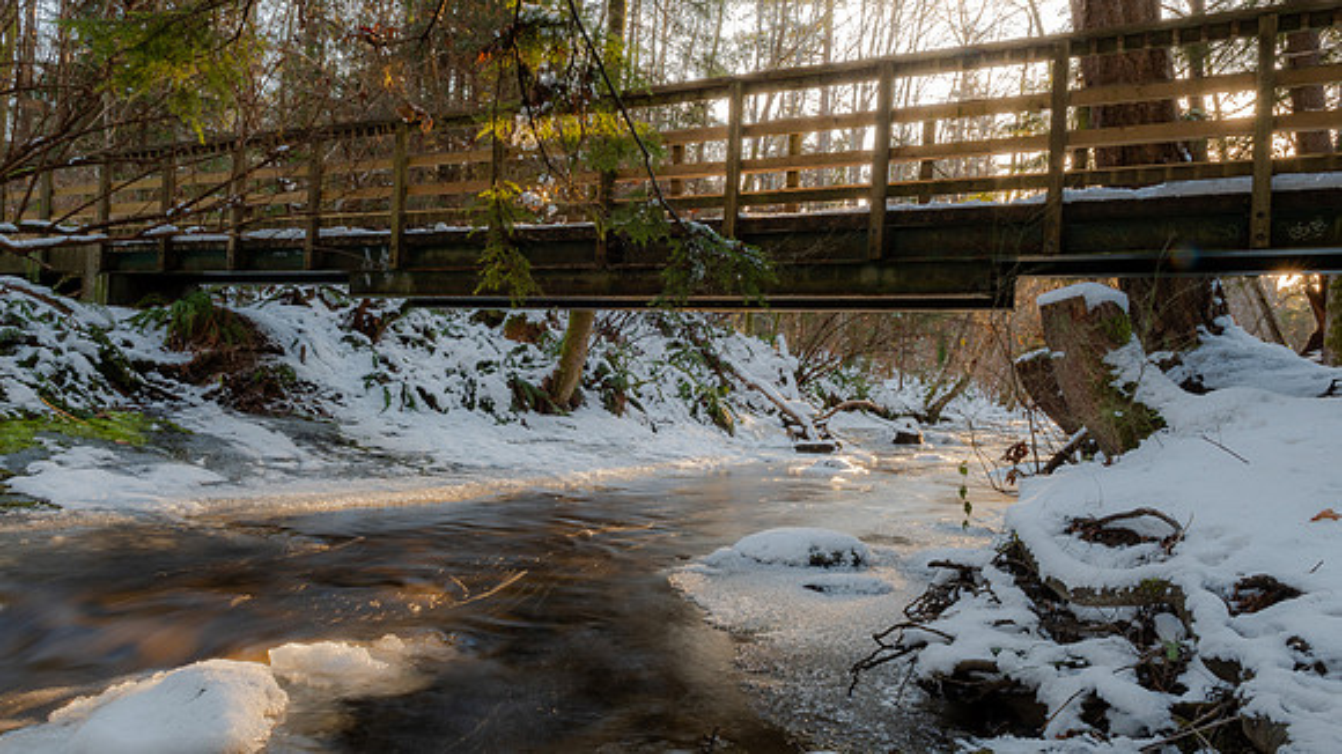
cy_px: 404
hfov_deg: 70.4
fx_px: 950
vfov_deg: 43.3
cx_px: 671
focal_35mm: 27
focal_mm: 17
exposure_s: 1
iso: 100
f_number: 22
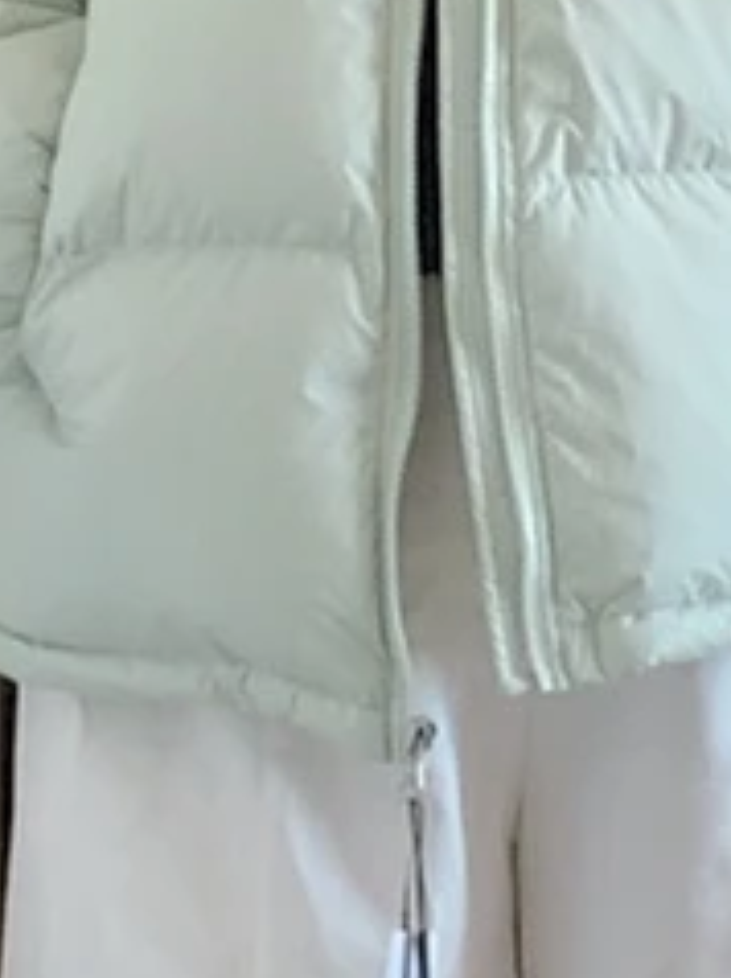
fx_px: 6318
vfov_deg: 8.8
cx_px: 472
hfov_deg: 6.6
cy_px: 70
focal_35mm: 224
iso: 100
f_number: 1.8
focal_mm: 4.25
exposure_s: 1/60
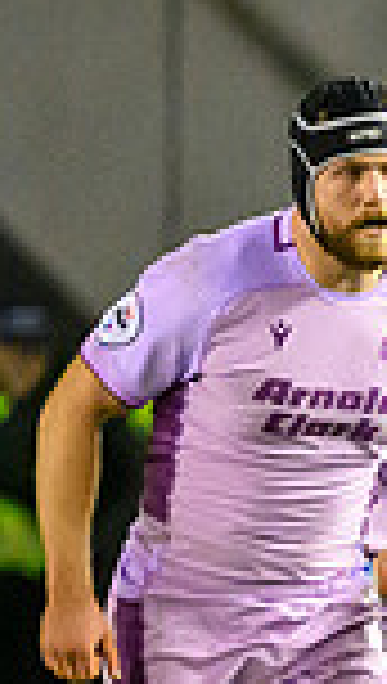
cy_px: 1112
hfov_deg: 0.3
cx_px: 1462
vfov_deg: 0.6
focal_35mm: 3566
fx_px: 64767
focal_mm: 560
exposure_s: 1/800
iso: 10000
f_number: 4
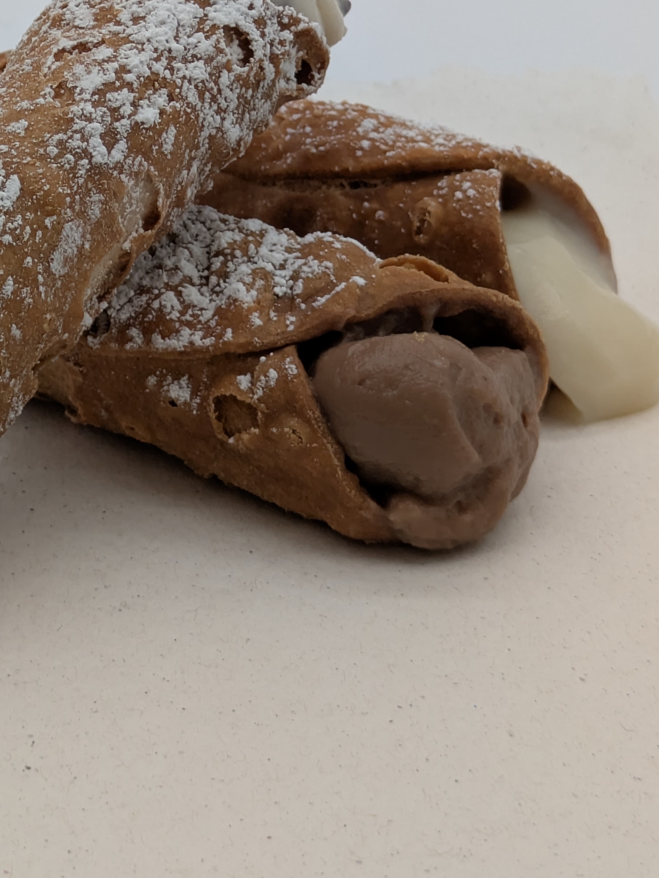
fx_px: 2511
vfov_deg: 19.4
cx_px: 120
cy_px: 75
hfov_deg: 14.9
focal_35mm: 99
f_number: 1.89
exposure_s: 1/668
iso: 59
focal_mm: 5.43
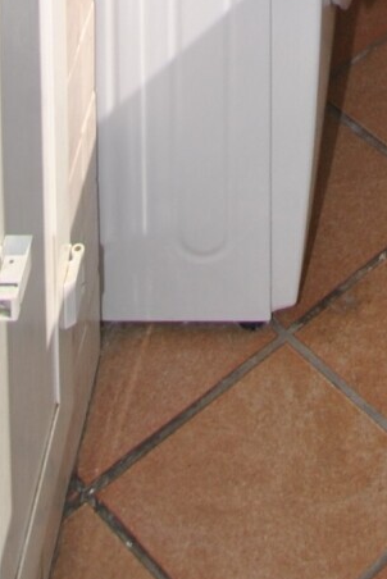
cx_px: 522
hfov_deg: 12.9
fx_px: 1642
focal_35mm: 102
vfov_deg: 12.4
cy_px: -1021
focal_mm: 12
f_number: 11
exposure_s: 1/200
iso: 100
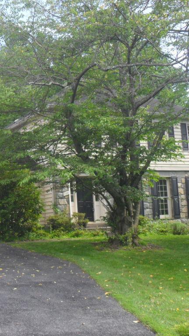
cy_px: 168
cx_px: 7
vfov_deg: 40.6
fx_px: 454
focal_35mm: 51
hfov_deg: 22.7
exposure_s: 1/350
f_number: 2.8
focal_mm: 6.2
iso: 100
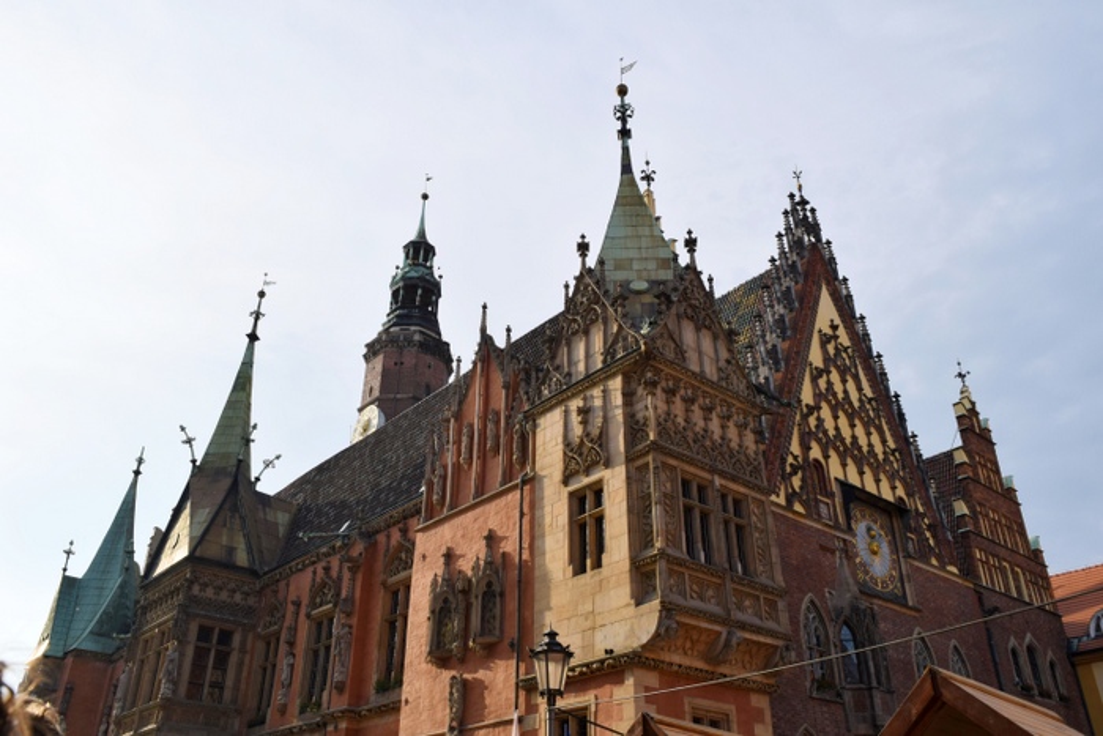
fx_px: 919
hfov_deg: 61.9
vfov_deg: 43.6
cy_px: 368
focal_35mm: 30
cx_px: 552
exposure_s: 1/400
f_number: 10
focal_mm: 20
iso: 200
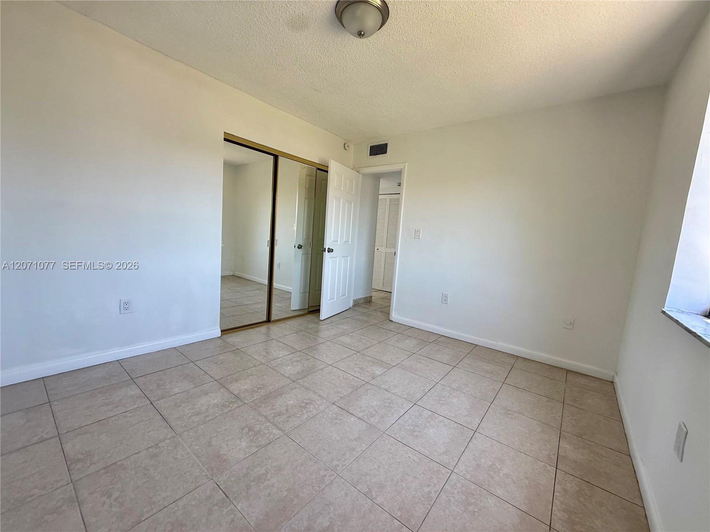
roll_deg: -4.1
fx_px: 287
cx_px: 355
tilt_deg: -5.0
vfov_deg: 85.7
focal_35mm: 14
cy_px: 266
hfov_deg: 102.1
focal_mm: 2.22
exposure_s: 1/99
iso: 100
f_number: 2.2
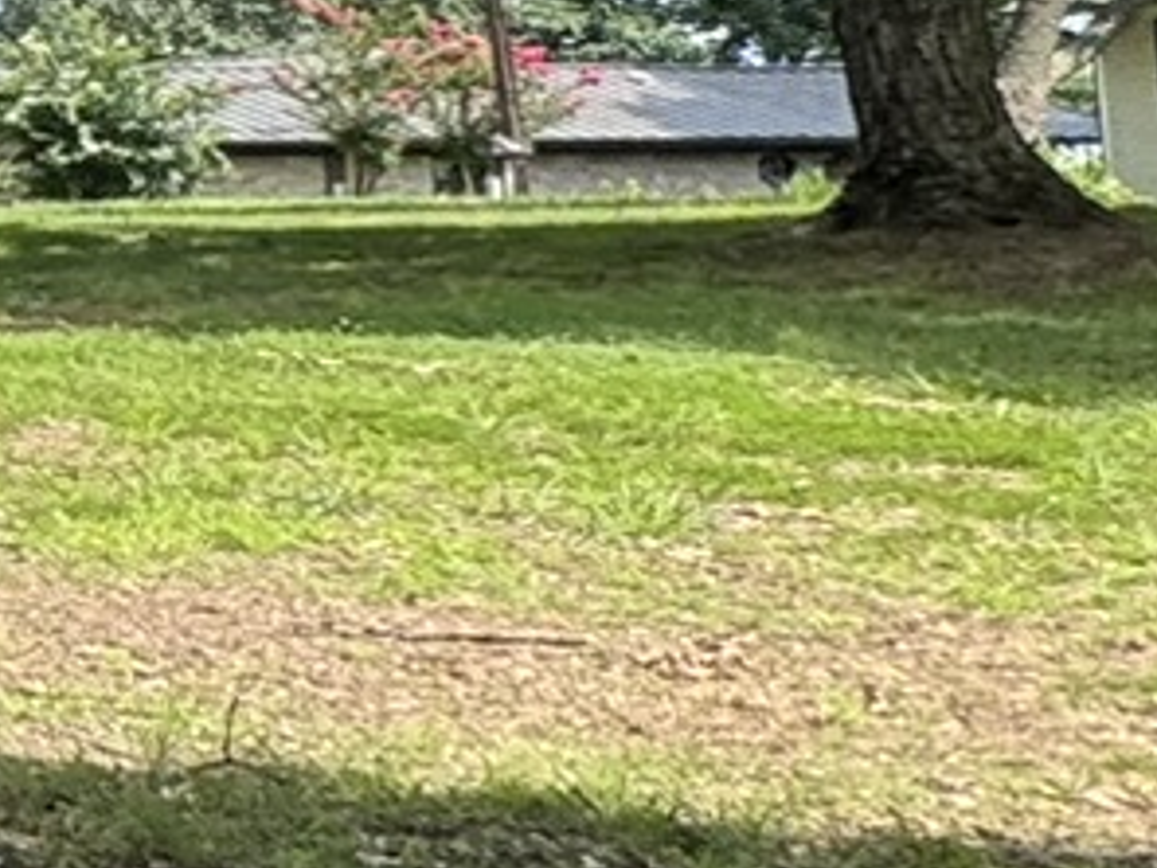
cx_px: -2334
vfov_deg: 15.0
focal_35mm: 97
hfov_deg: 11.4
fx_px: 3242
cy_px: -27
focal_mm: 2.22
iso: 40
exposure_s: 1/544
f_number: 2.2
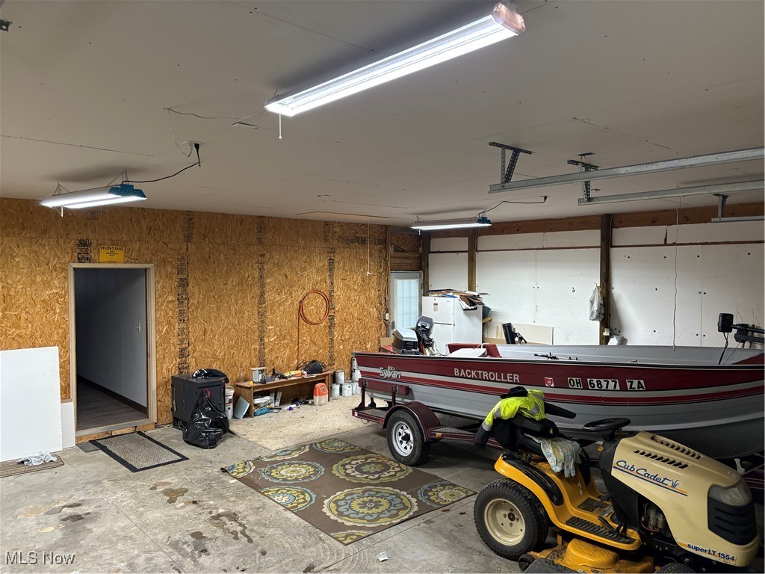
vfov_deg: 53.1
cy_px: 287
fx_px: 575
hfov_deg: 67.3
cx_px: 382
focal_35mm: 26
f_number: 1.6
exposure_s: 1/60
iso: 160
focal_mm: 5.96
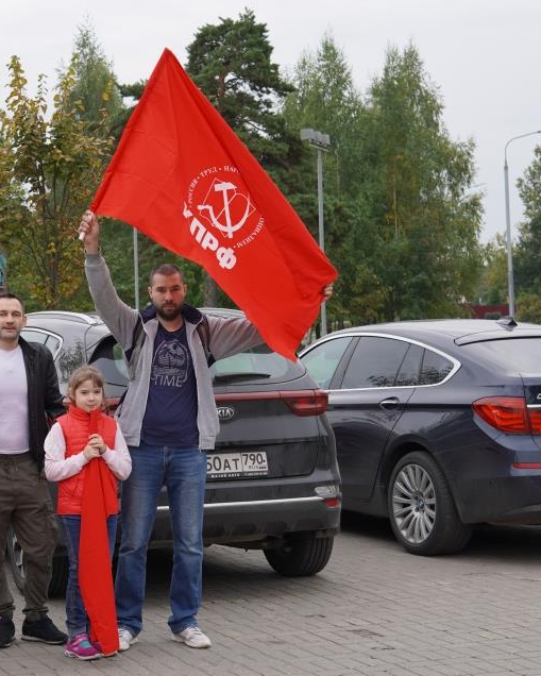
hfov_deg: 21.9
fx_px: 1361
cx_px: 37
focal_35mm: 68
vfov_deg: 27.9
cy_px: 332
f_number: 4.5
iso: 100
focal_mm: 30
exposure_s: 1/320
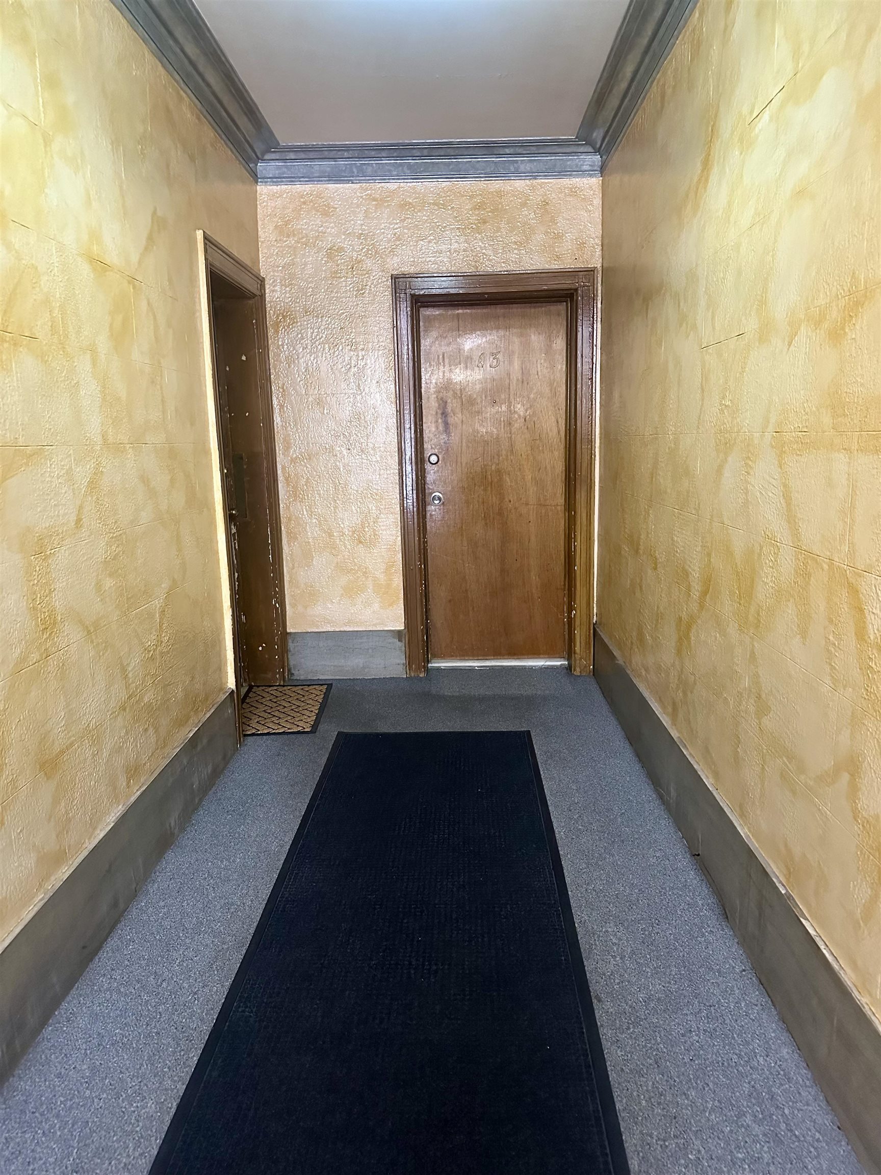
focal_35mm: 24
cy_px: 588
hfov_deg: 56.8
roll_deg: +0.3
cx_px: 440
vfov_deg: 71.6
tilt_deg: -10.1
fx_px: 814
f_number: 1.78
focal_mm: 6.86
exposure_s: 1/40
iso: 1000
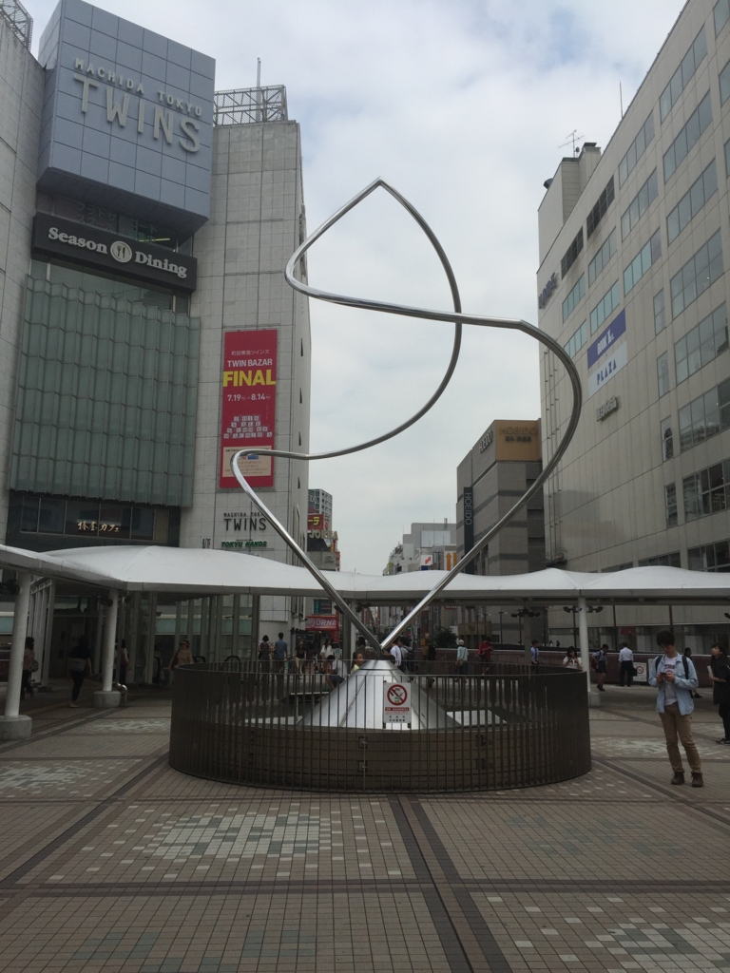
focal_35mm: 29
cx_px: 365
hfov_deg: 48.2
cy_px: 486
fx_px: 815
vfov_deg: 61.7
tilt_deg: +12.6
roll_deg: -1.3
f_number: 2.2
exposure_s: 1/2825
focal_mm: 4.15
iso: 32
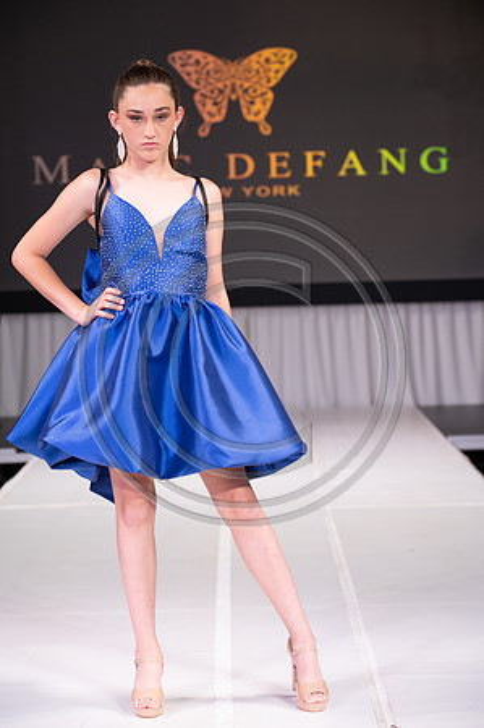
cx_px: 242
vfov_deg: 19.5
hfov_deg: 13.0
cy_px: 364
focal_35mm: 105
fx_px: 2122
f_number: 5.6
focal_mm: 105
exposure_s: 1/400
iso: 2000
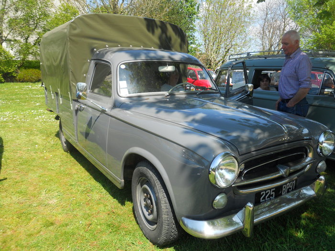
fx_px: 271
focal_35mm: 28
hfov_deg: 63.4
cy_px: 126
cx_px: 168
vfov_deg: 49.7
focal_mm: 5
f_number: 2.7
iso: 80
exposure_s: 1/640
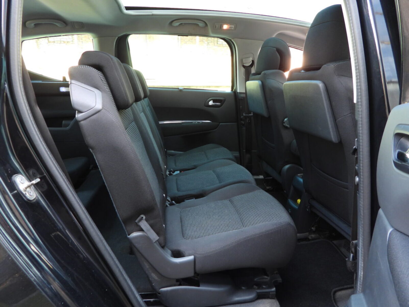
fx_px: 284
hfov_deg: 71.6
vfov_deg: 56.8
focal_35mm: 24
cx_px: 204
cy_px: 154
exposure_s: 1/30
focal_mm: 4.3
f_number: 2.8
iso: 160
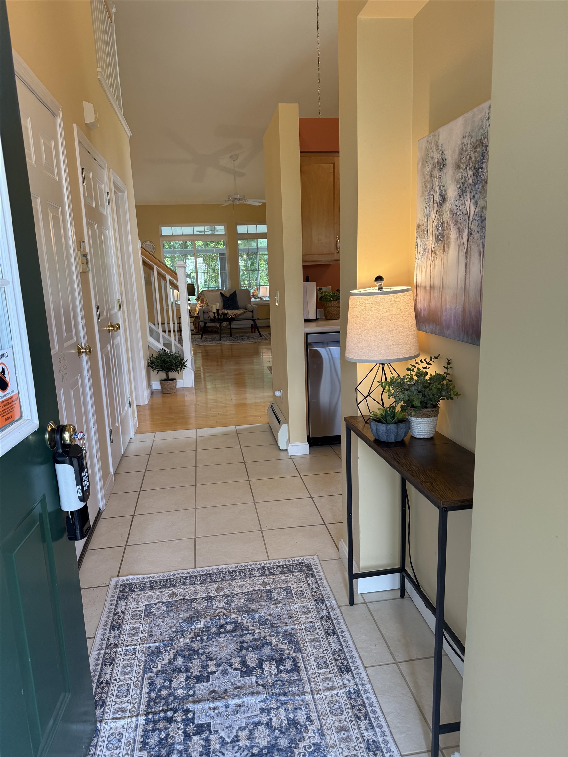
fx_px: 525
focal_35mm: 24
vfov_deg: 71.6
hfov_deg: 56.8
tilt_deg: -11.5
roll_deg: +2.1
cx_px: 284
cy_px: 378
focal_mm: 6.76
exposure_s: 1/120
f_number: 1.78
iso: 125
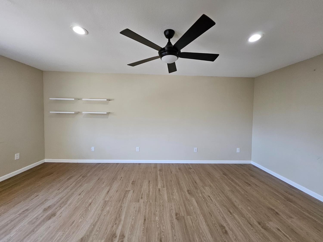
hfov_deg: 106.2
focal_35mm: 13
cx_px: 162
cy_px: 121
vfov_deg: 89.9
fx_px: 121
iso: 200
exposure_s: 1/60
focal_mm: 1.7
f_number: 2.2
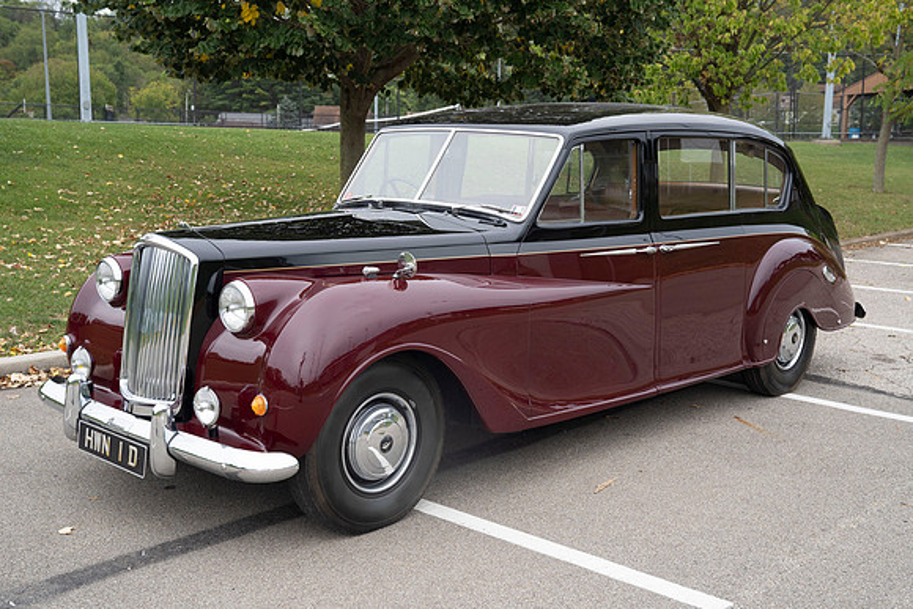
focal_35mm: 41
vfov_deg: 32.6
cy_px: 304
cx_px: 456
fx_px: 1040
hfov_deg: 47.4
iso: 400
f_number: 5.6
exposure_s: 1/400
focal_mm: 41
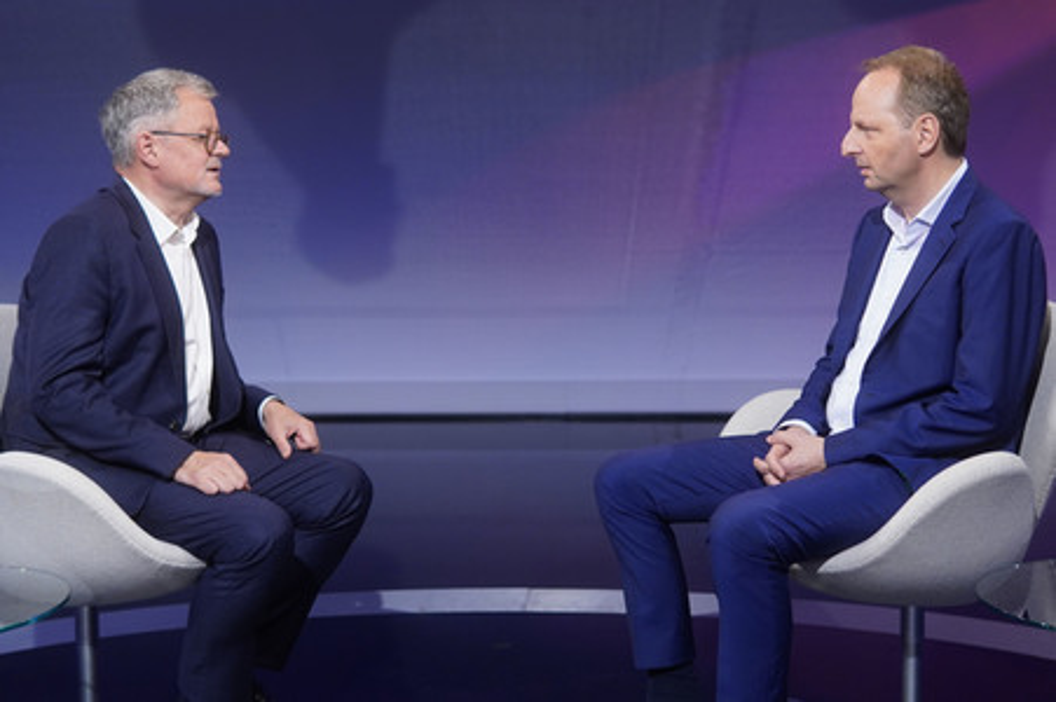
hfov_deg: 43.6
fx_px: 1319
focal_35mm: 45
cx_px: 528
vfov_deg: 29.8
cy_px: 351
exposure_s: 1/320
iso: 640
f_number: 1.8
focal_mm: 30
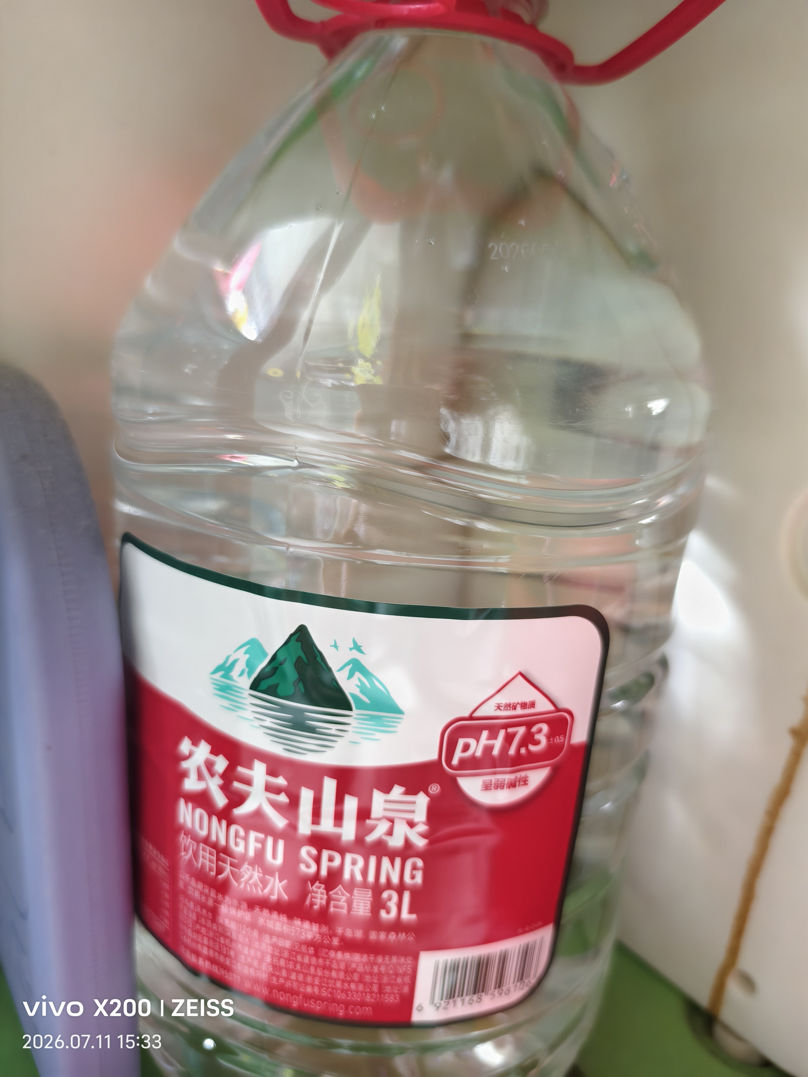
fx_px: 716
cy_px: 538
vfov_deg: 73.9
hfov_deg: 58.9
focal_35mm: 23
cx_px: 404
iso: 1525
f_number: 1.57
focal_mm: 5.6
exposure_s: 1/33.3
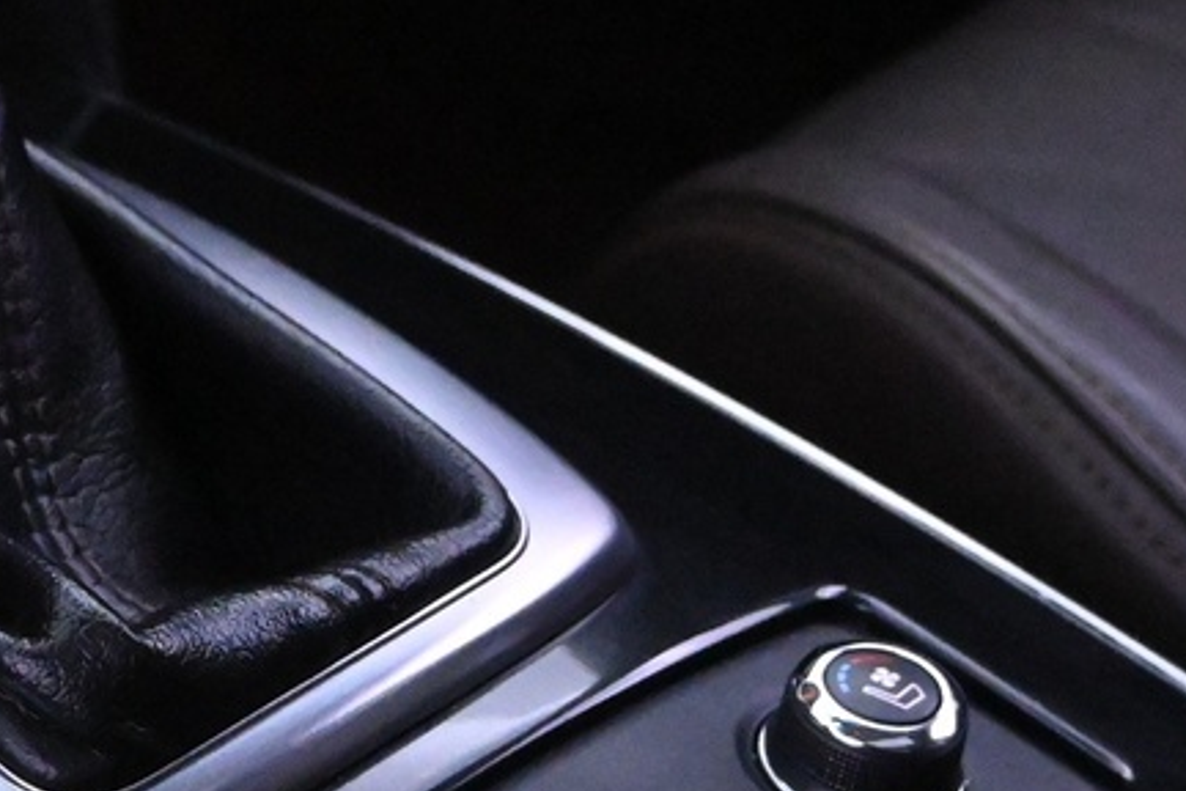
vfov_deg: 11.3
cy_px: 643
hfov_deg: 16.8
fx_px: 3984
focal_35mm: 121
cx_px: 184
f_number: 4
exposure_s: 1/80
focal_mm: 21.5
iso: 10000
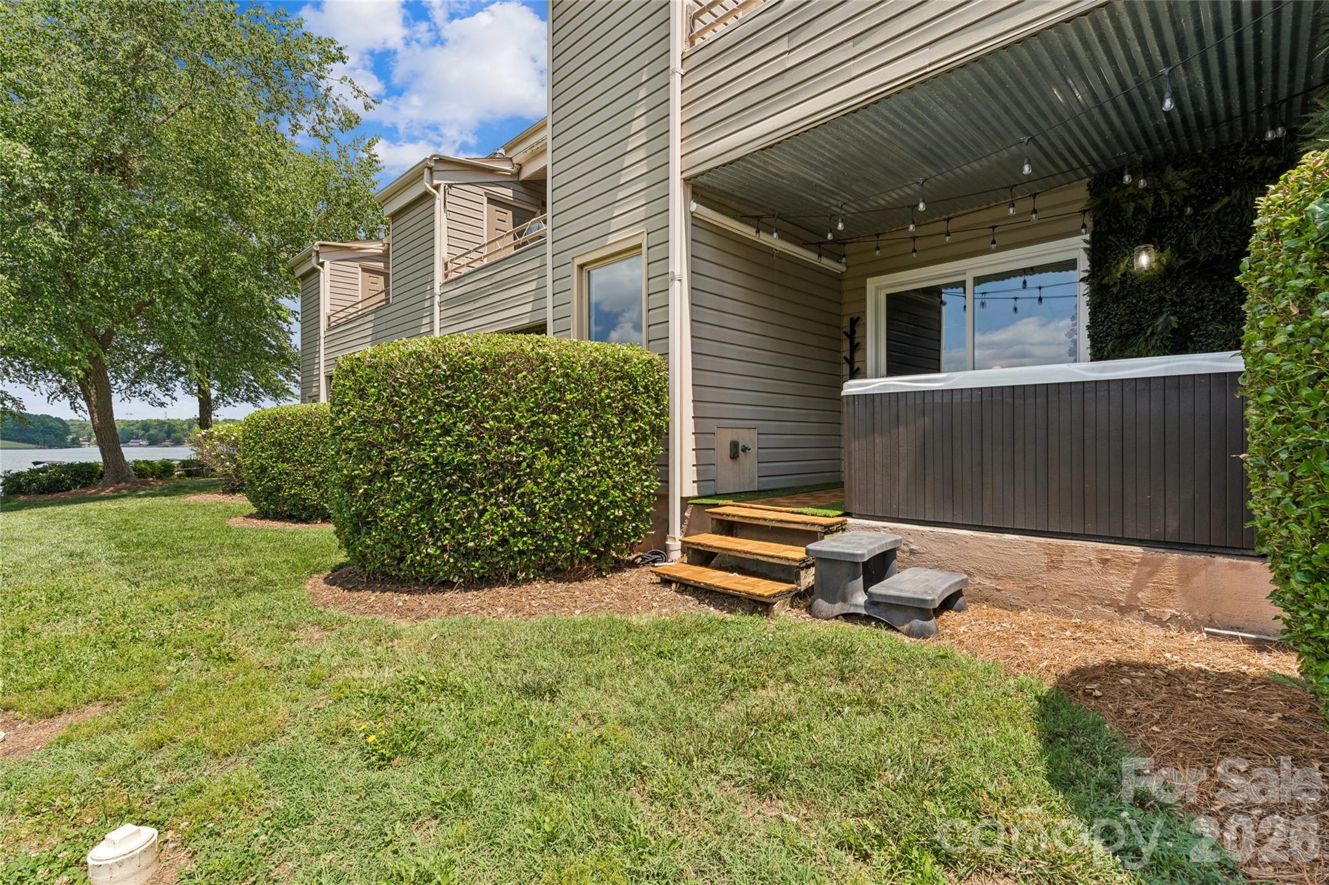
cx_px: 664
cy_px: 442
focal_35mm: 16
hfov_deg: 95.3
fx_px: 605
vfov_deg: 72.4
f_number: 13
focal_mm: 16.4
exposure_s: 1/50
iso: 100
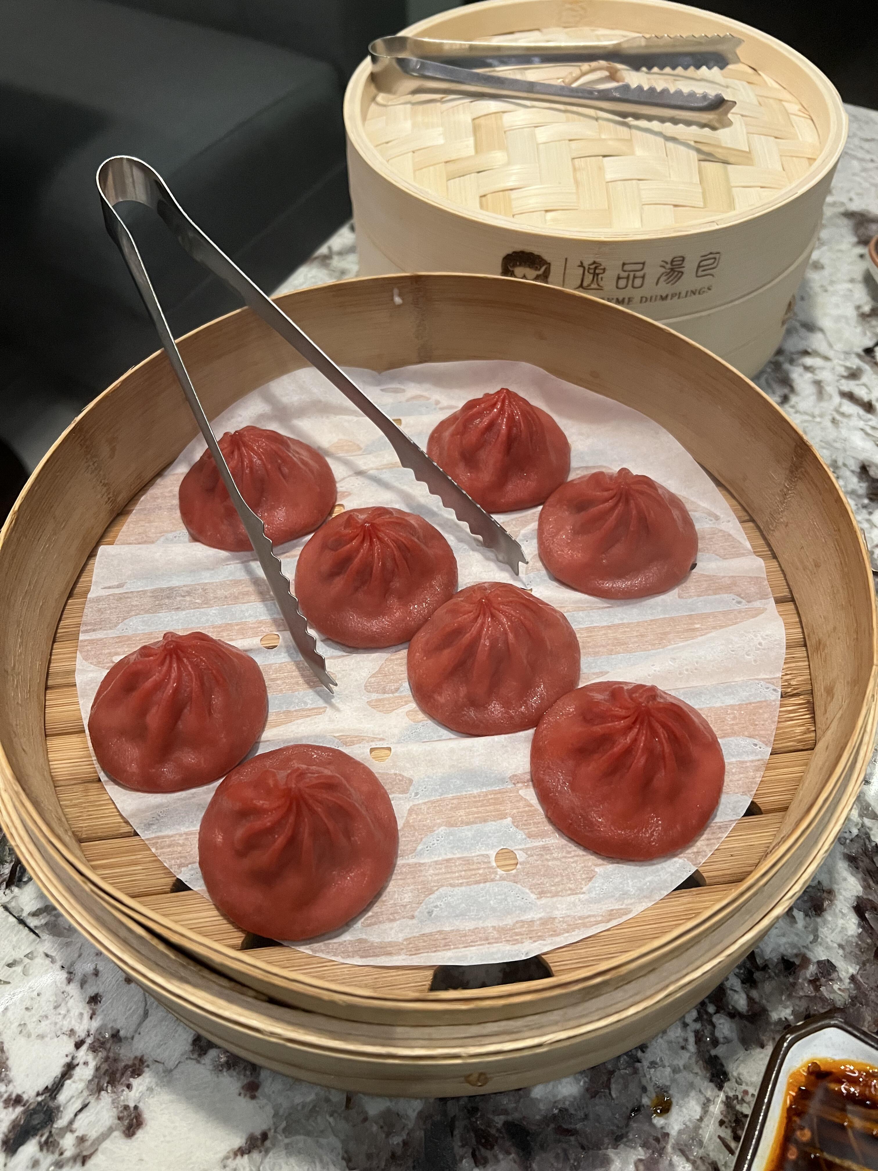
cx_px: 439
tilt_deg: -53.0
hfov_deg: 53.1
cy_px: 586
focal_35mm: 26
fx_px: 879
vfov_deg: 67.3
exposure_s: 1/40
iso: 400
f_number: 1.5
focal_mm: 5.7
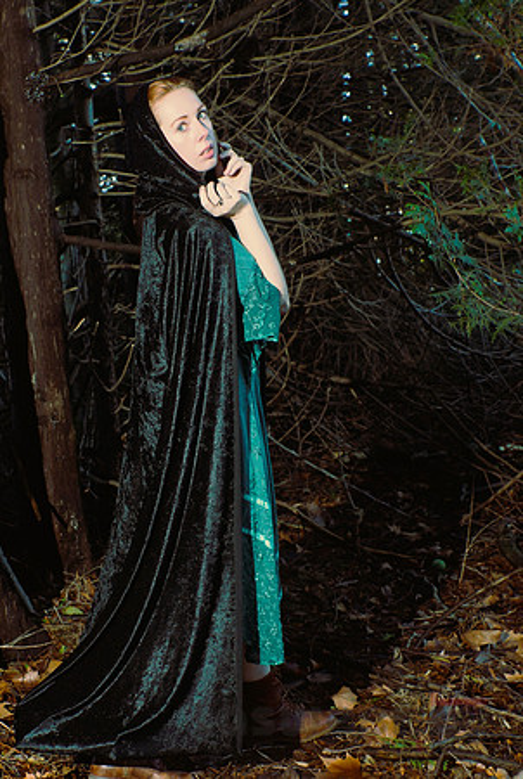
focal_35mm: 36
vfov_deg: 53.0
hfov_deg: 37.0
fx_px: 781
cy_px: 390
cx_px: 262
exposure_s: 1/60
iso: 400
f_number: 5
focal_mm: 24
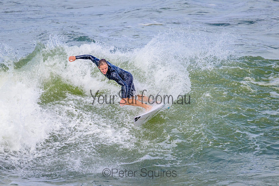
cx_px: 132
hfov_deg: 2.3
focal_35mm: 906
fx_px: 7021
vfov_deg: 1.5
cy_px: 81
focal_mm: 800
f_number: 11
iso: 900
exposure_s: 1/2000
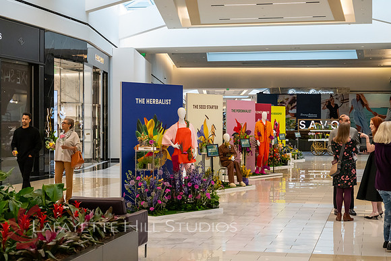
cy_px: 130
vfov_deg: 19.5
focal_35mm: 70
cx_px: 196
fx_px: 760
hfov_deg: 28.8
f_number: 6.3
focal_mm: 70
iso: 3200
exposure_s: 1/500
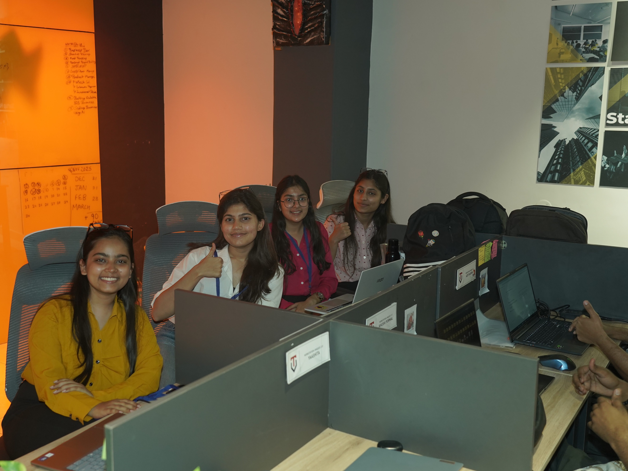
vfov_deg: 38.7
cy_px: 235
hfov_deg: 50.0
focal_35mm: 37
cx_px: 281
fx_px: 671
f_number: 4
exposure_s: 1/80
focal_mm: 34
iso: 1600
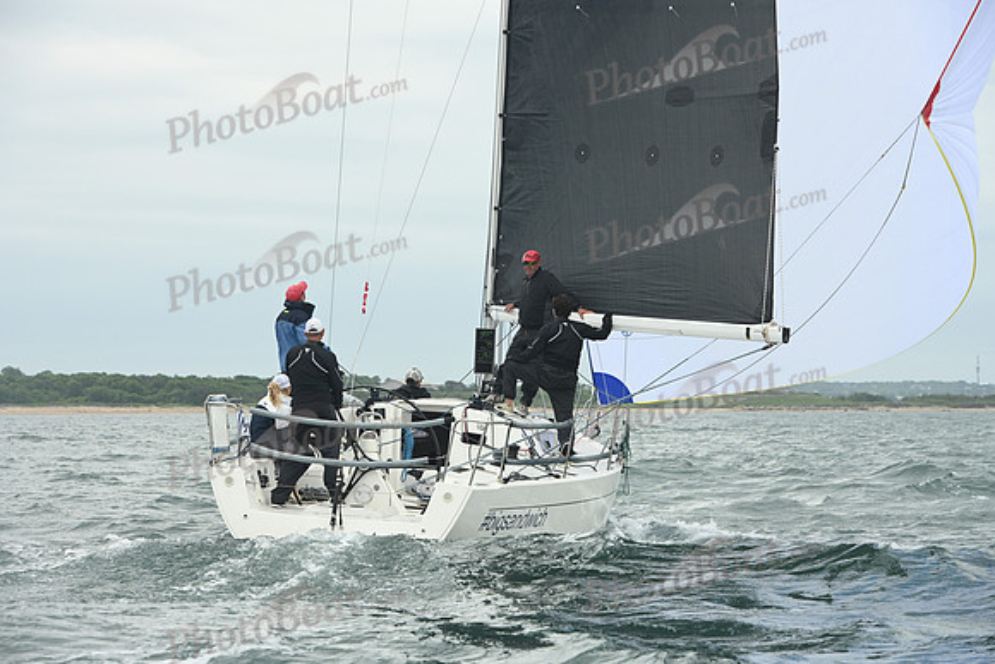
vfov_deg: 9.8
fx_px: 3870
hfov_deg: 14.7
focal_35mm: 140
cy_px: 332
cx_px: 498
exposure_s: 1/800
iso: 400
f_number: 8
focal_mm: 140
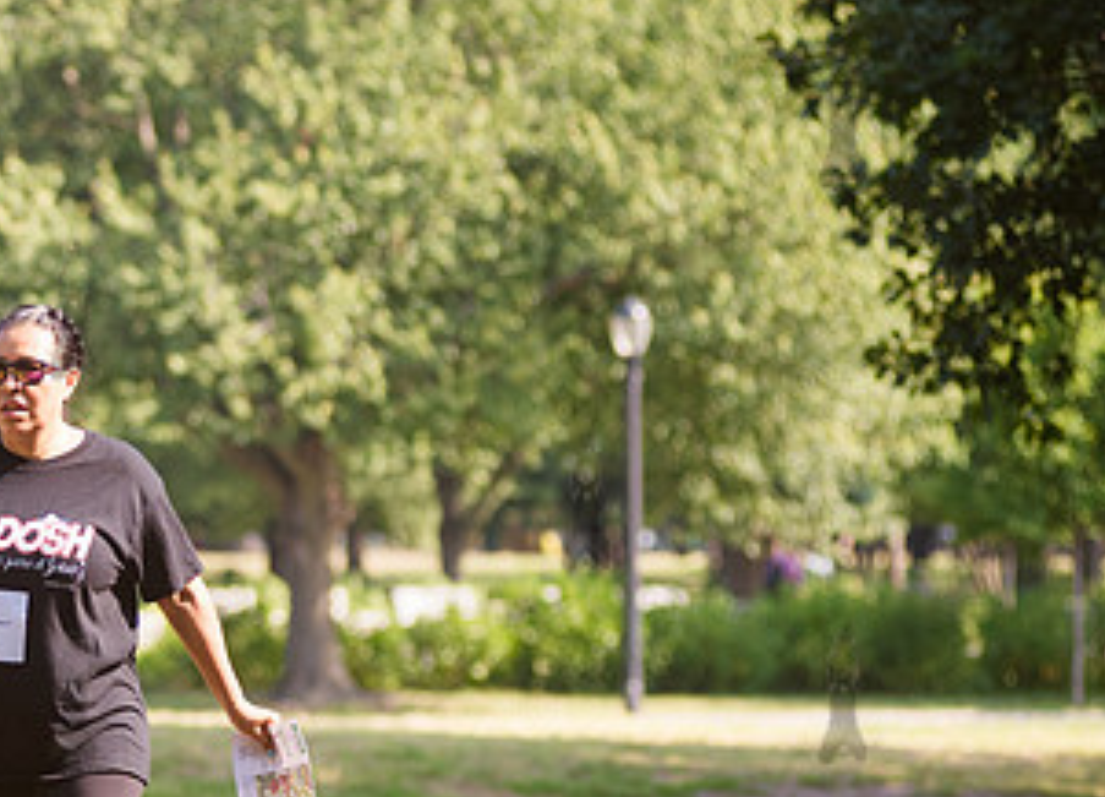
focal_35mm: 274
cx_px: -108
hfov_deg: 7.3
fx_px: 8626
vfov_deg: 5.3
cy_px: 633
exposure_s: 1/1250
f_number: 3.5
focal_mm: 125
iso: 500
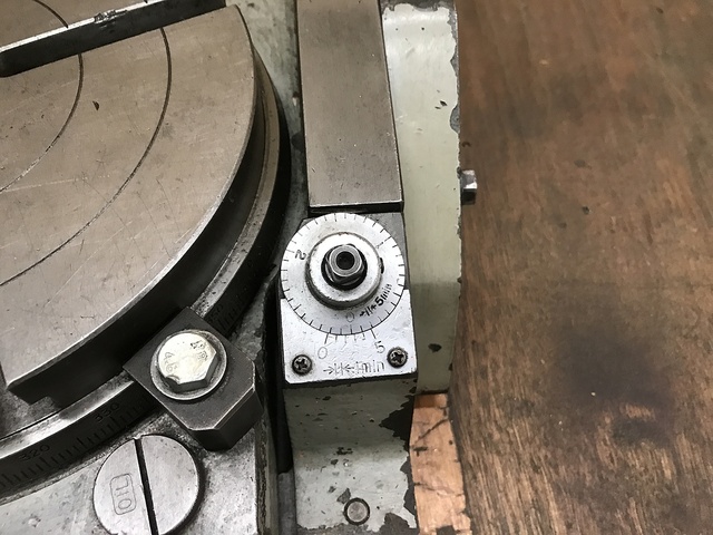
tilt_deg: -61.9
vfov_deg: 49.7
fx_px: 577
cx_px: 356
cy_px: 268
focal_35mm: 28
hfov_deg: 63.4
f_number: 1.8
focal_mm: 3.99
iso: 64
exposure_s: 1/15
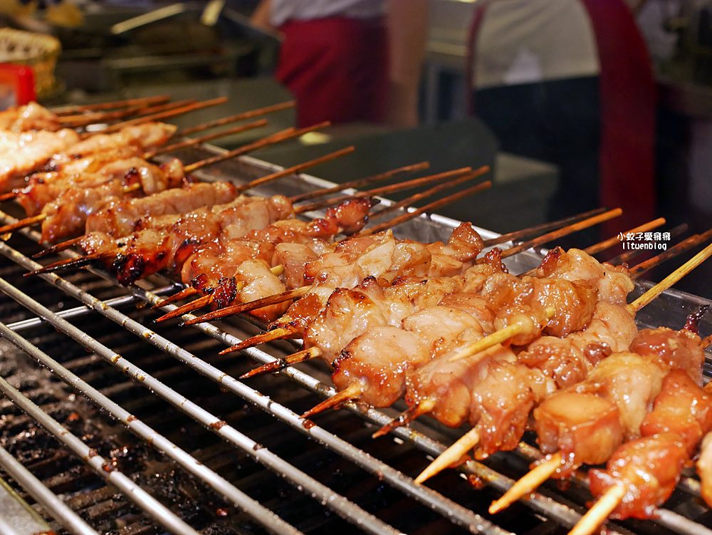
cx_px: 356
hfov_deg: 38.2
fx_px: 1029
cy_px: 268
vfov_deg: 29.1
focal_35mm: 50
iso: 800
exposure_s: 1/60
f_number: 5.6
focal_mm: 25
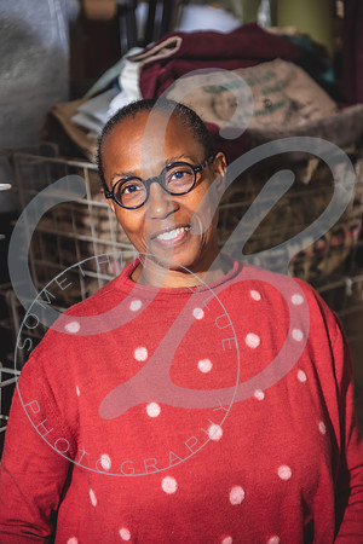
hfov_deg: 19.5
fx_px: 1059
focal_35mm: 70
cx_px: 182
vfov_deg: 28.8
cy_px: 272
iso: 100
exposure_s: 1/160
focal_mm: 70
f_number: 2.8
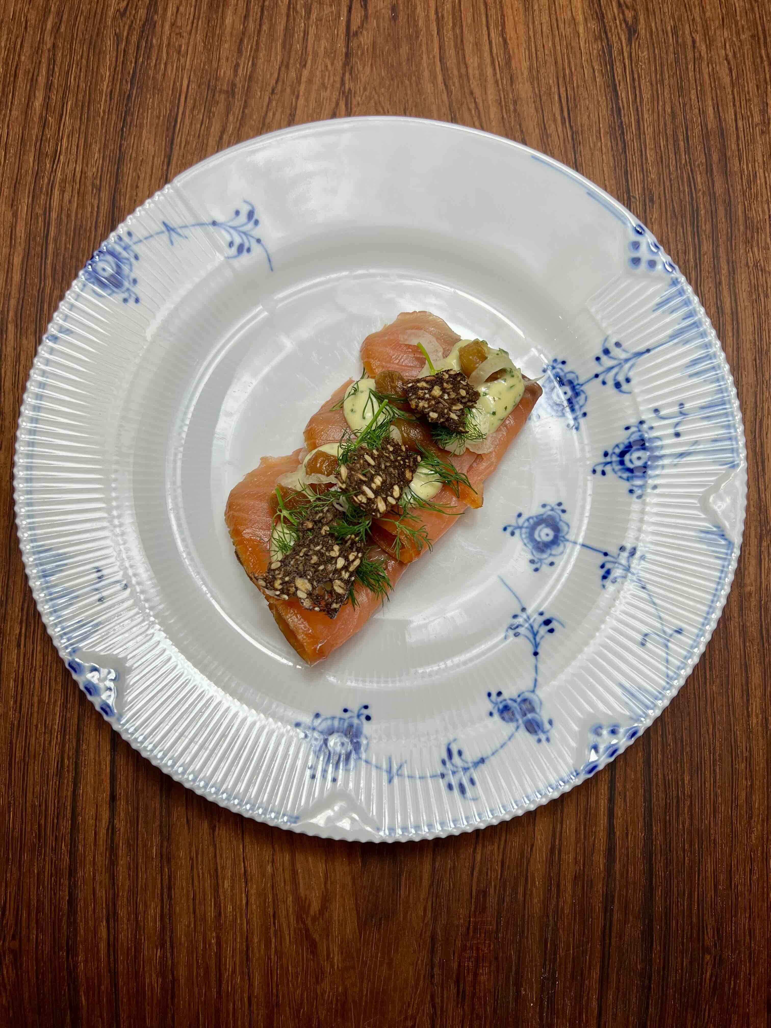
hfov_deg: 53.1
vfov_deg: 67.3
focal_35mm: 26
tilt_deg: -83.3
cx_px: 386
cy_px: 514
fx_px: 772
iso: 40
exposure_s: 1/169
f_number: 1.5
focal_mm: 5.7
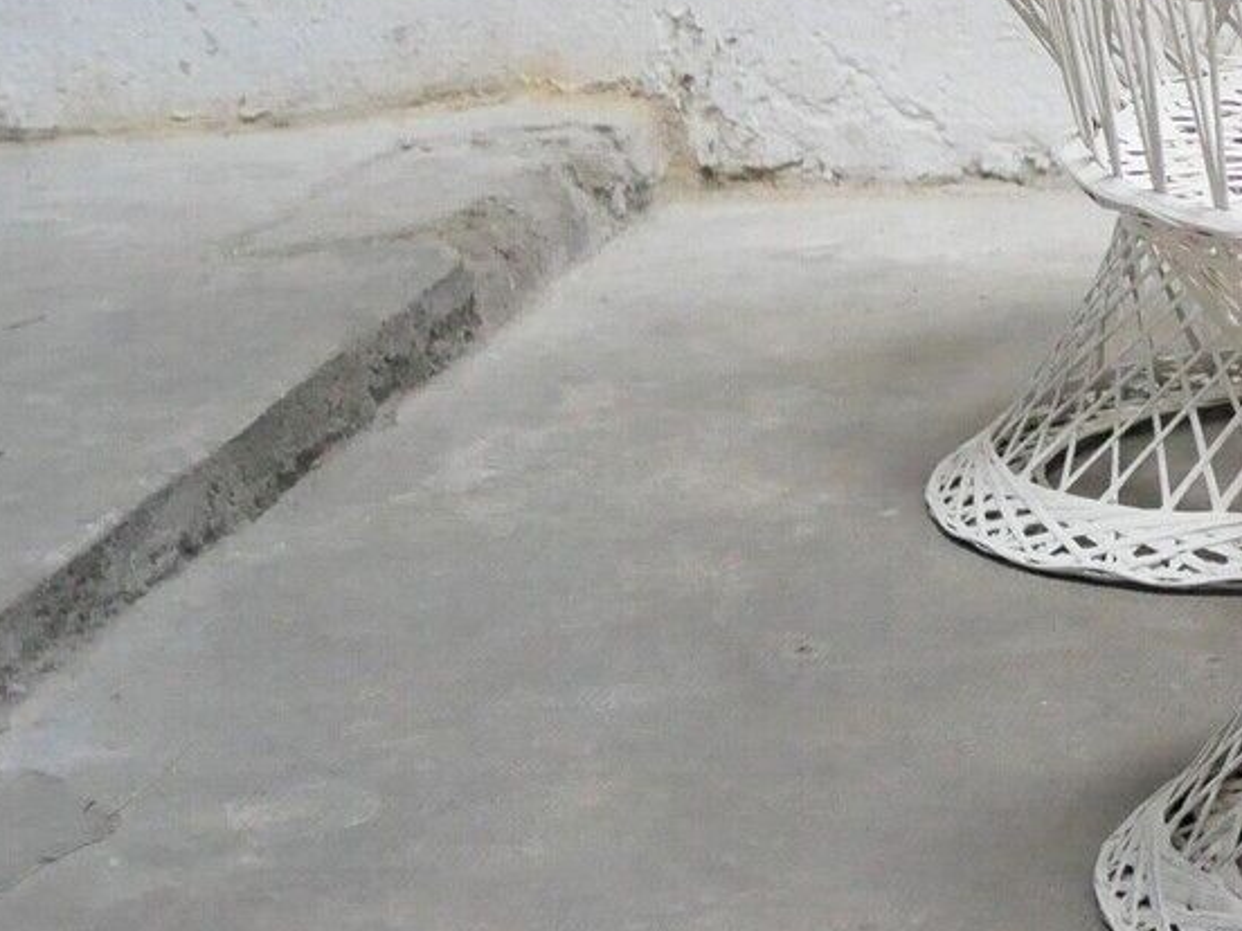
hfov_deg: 12.8
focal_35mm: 145
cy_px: -252
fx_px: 5203
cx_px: 1910
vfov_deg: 10.0
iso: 2000
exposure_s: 1/60
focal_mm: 20
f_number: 1.7
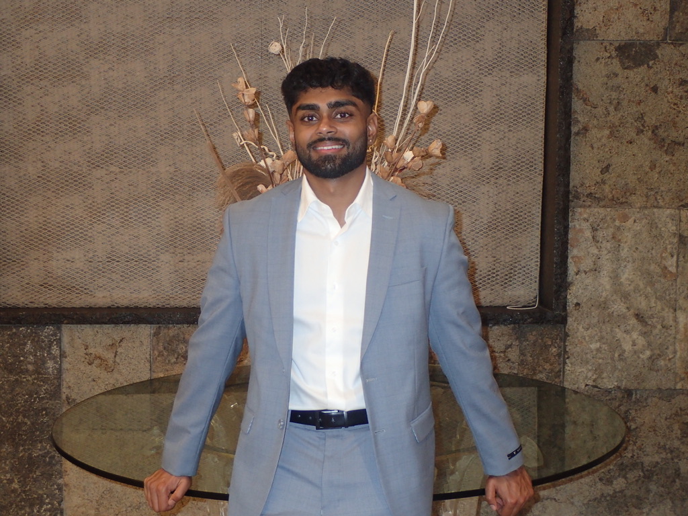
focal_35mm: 49
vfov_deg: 29.7
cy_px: 258
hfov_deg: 38.9
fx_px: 974
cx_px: 344
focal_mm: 8.99
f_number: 3.2
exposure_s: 1/50
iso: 250
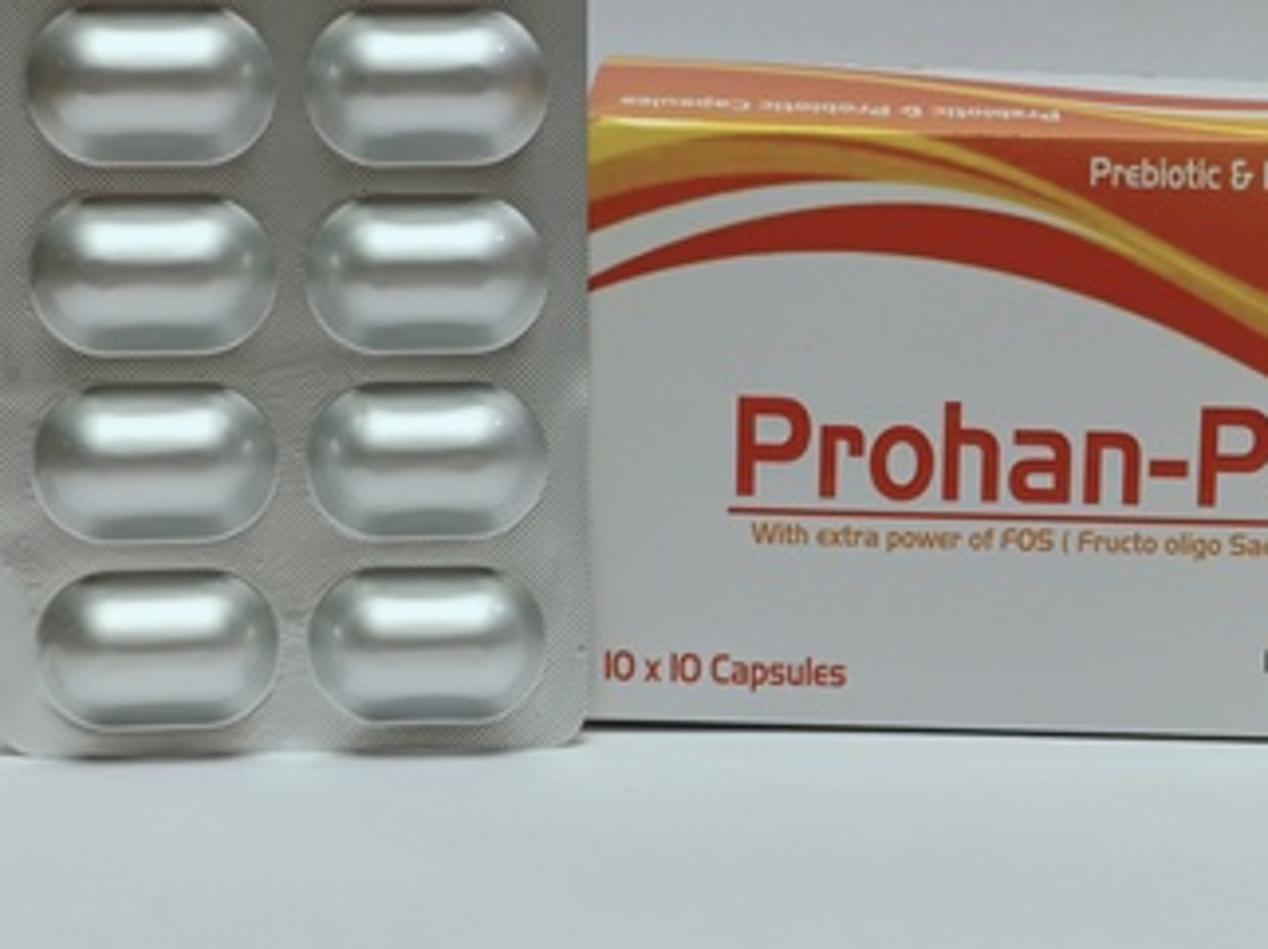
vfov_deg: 20.1
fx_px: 2672
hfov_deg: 26.6
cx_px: 760
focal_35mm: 73
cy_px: 384
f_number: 2
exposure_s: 1/50
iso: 303
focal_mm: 7.08
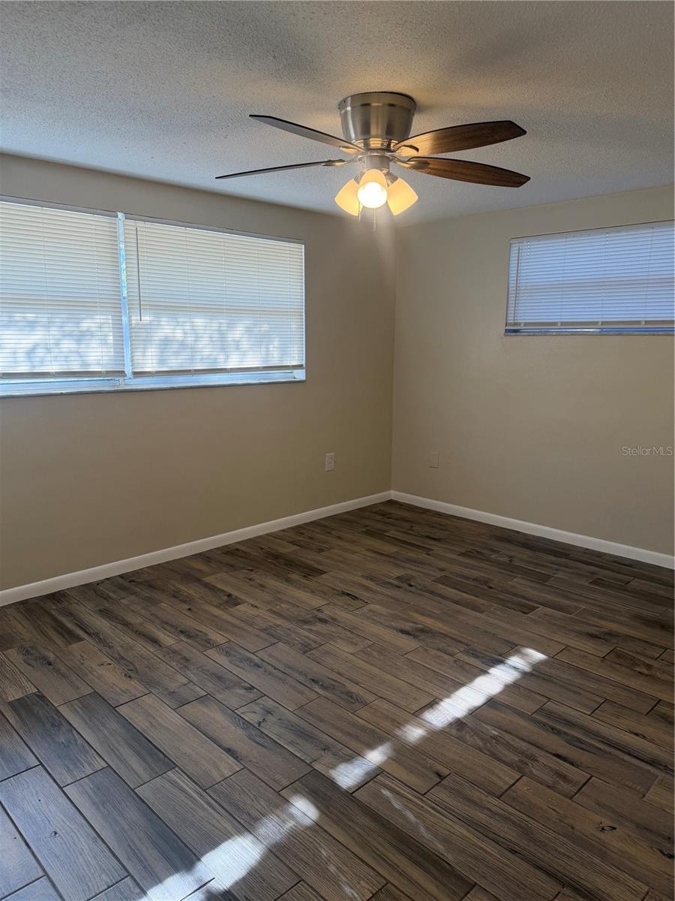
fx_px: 624
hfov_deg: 56.8
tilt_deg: -9.5
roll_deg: -0.4
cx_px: 338
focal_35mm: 24
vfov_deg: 71.6
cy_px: 450
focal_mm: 6.76
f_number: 1.78
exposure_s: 1/189
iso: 125
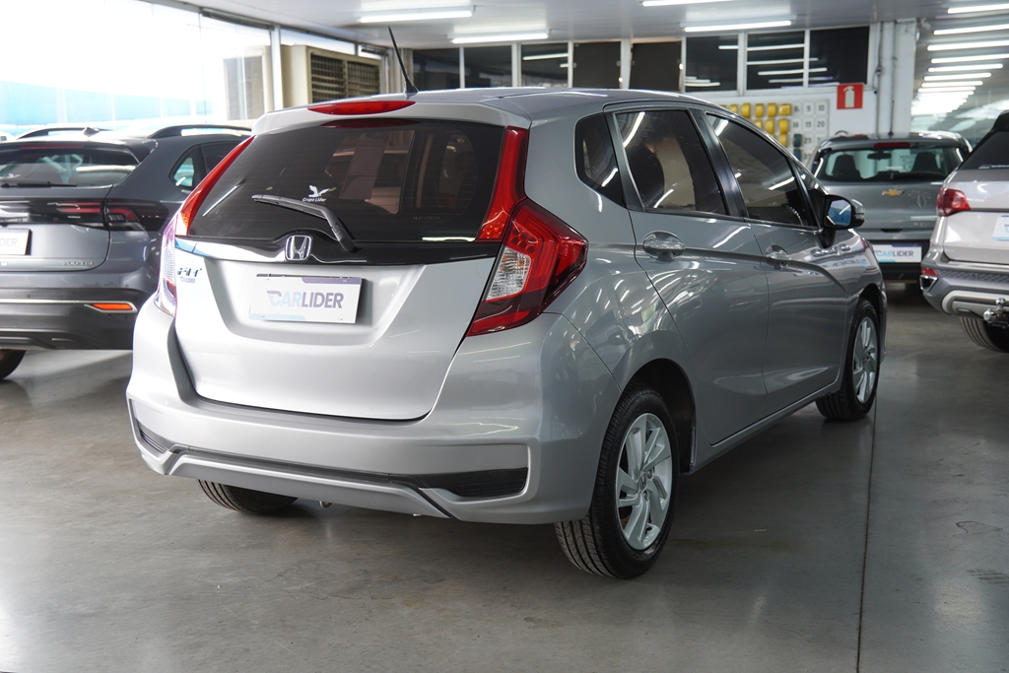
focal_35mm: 42
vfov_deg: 31.9
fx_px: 1177
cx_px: 504
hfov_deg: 46.4
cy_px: 336
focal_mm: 28
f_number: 2.8
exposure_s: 1/50
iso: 200
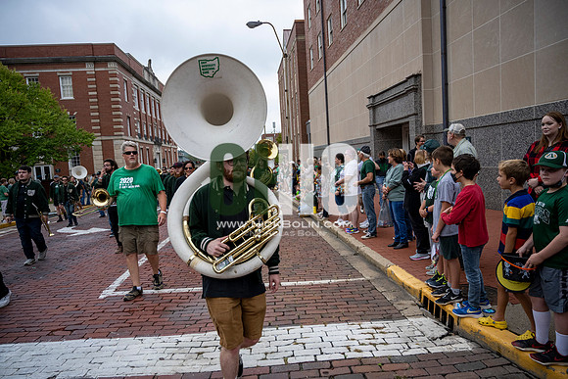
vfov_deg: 53.2
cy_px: 190
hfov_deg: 73.7
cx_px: 284
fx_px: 379
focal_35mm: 24
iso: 640
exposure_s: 1/1600
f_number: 4
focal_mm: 24
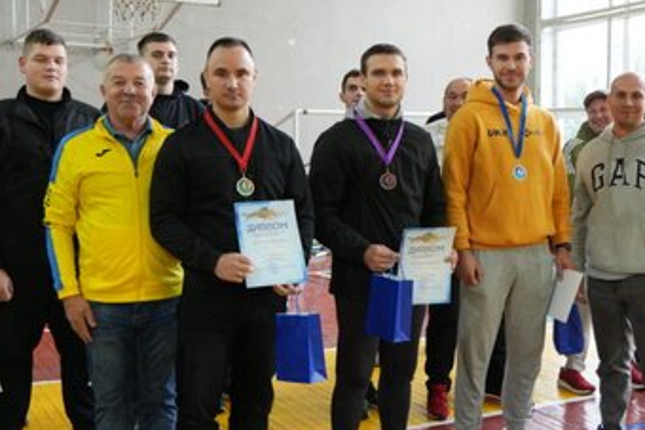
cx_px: 349
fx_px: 727
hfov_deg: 47.8
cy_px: 219
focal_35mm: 41
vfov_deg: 33.0
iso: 800
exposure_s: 1/125
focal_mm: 23
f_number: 2.8
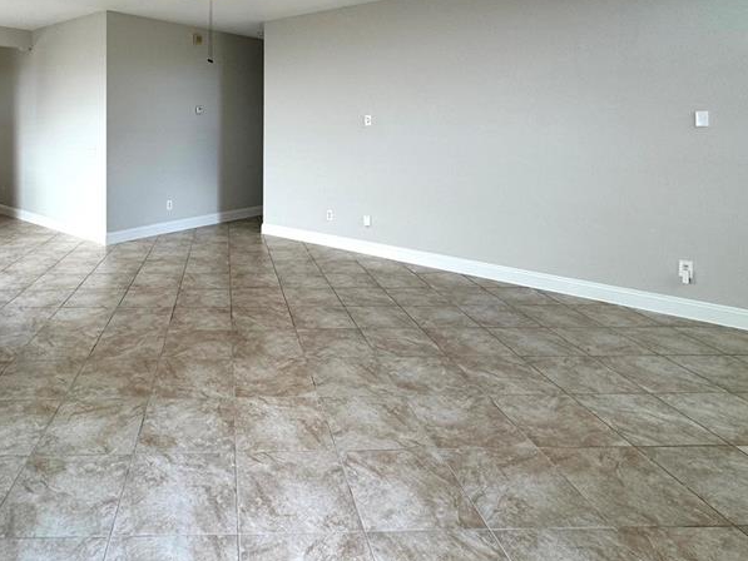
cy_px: 125
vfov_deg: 53.6
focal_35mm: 24
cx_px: 237
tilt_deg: -0.8
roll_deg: -0.2
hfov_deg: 69.1
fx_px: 519
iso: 100
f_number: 2.2
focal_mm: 2.22
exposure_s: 1/120
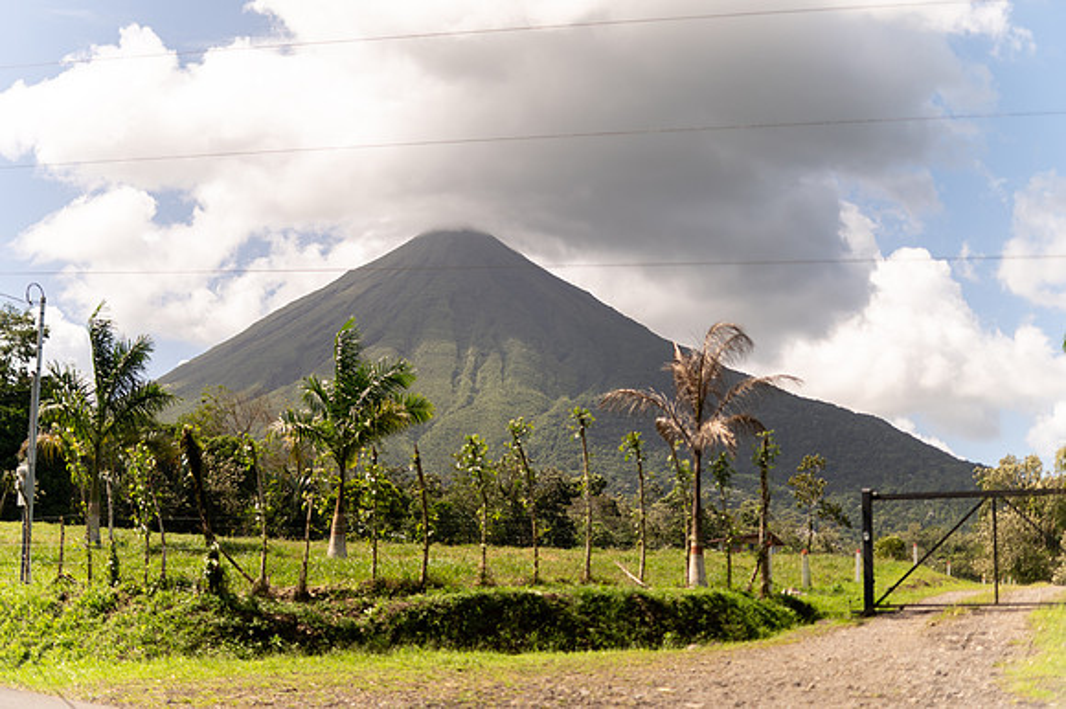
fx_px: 1545
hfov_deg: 38.1
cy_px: 355
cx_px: 524
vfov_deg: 25.9
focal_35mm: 52
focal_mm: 50
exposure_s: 1/8000
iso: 100
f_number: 1.4
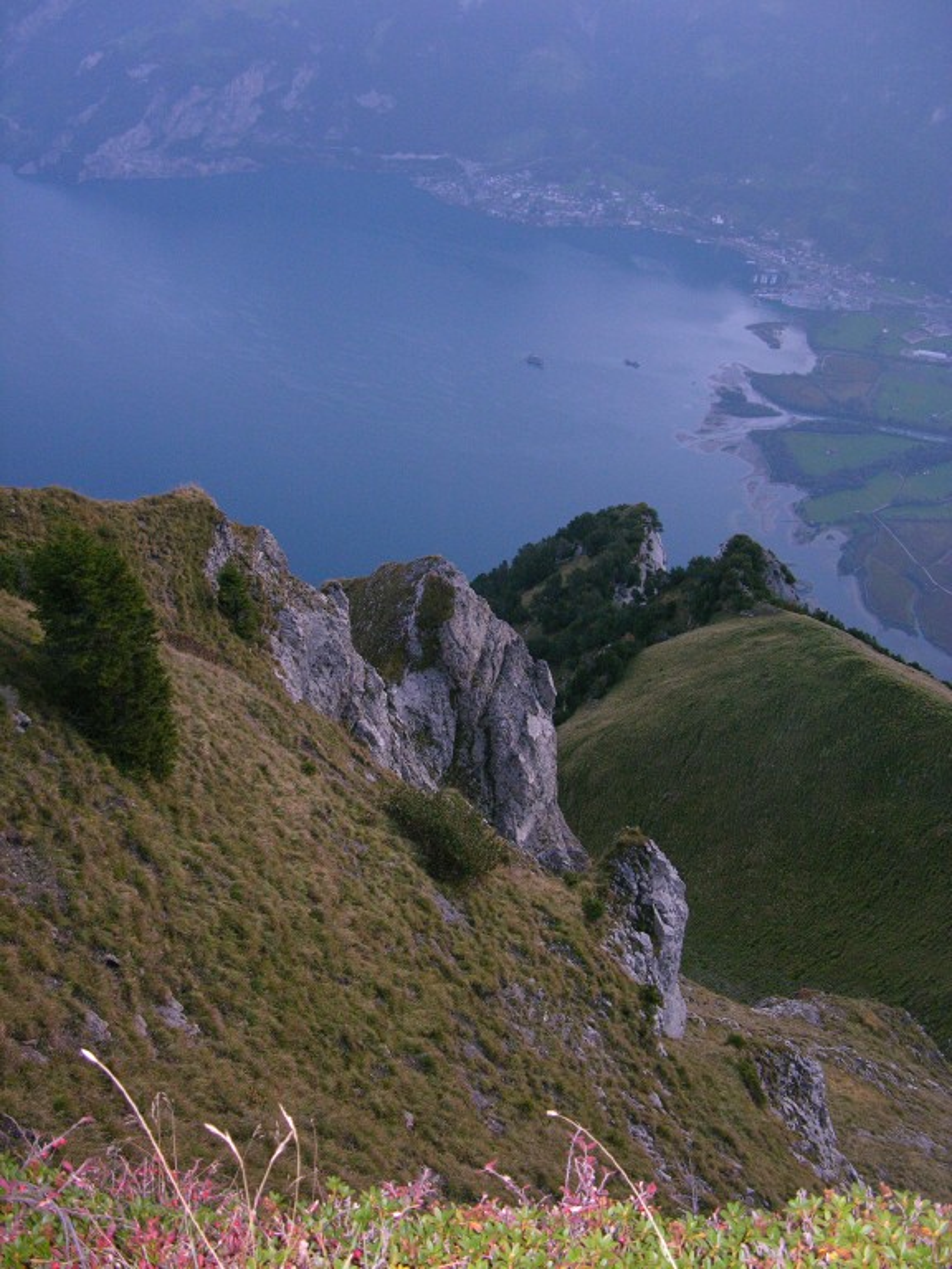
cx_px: 476
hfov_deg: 40.7
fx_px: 1283
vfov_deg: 52.6
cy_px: 634
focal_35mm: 35
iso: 200
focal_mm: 8.9
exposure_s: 1/60.1
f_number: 2.8
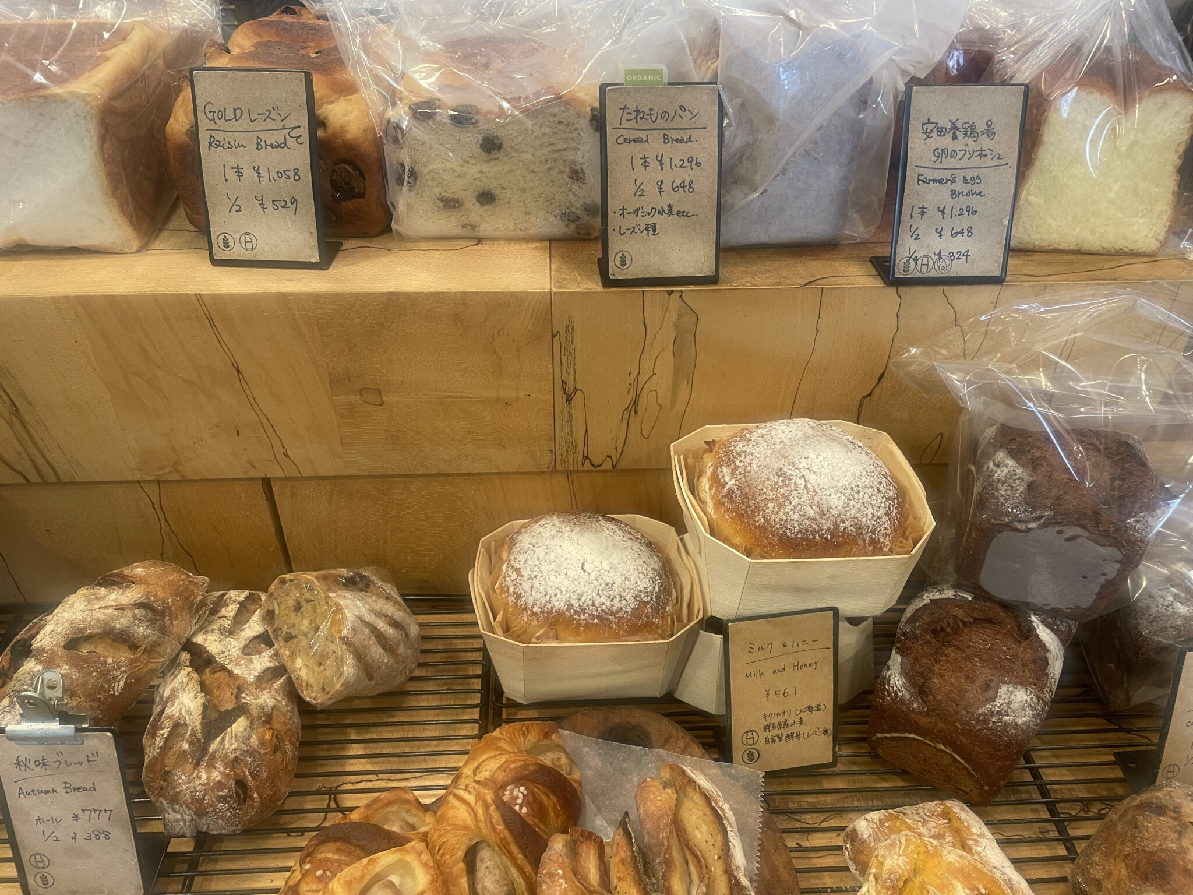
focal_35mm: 26
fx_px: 896
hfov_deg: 67.3
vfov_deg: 53.1
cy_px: 448
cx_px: 596
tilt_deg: -38.1
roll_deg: -0.9
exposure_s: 1/50
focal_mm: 4.2
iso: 80
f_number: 1.6
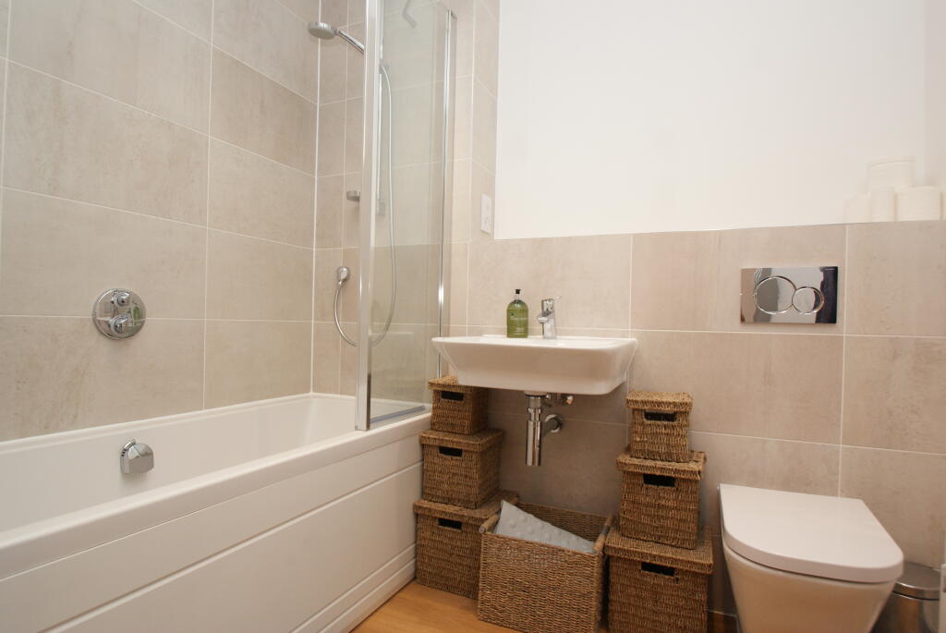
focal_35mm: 20
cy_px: 316
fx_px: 513
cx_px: 473
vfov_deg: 63.3
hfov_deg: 85.4
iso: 400
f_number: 5.6
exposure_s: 1/60
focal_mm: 13
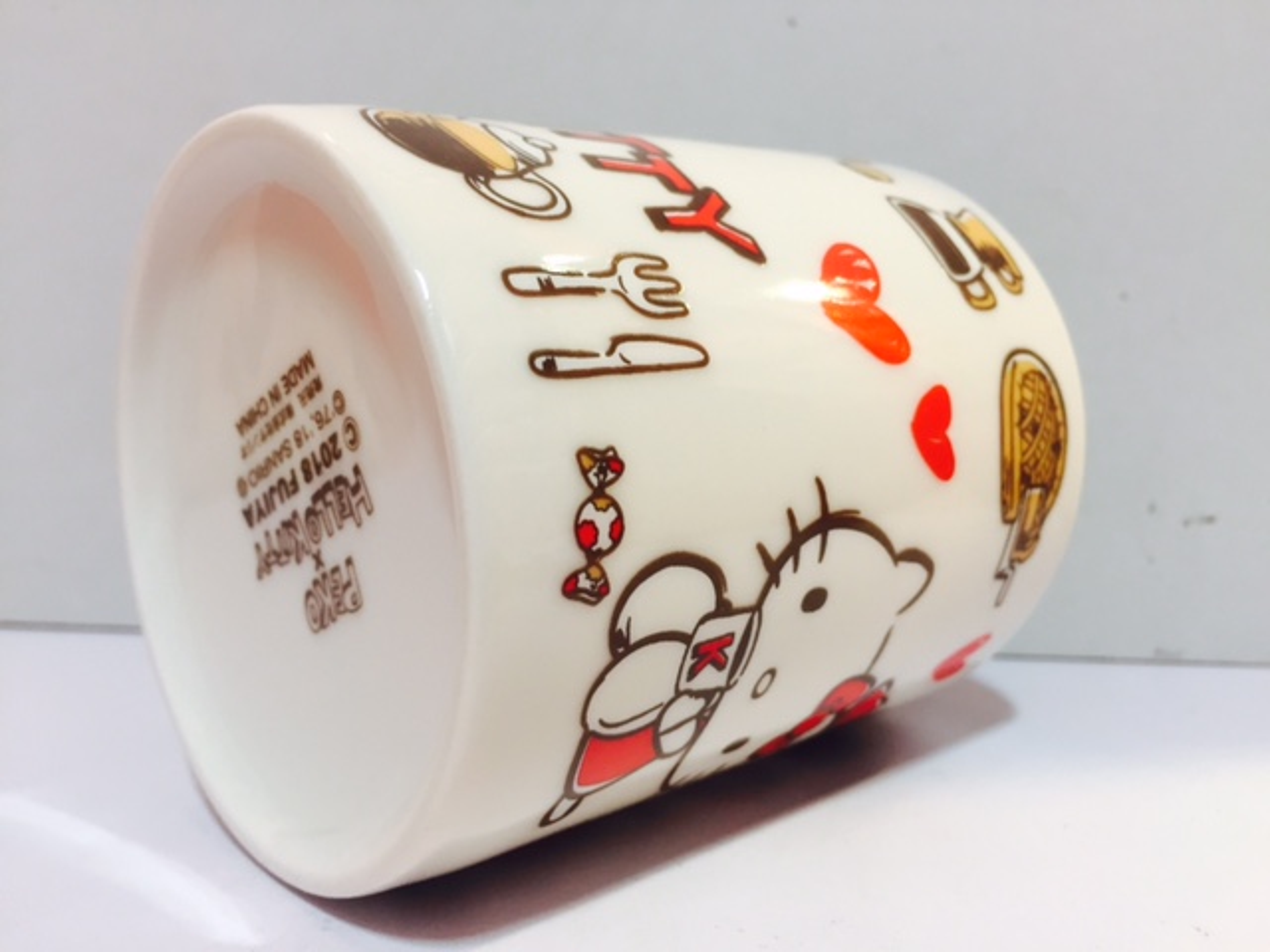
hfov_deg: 61.7
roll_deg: -1.7
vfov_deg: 48.2
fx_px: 1064
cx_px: 635
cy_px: 476
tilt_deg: -2.2
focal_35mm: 29
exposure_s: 1/33
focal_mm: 4.15
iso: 80
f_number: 2.2
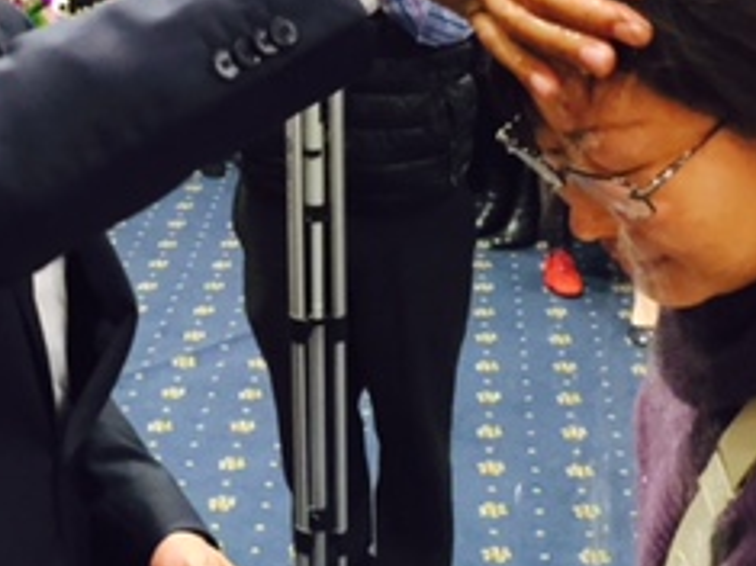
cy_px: 161
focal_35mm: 79
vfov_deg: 18.6
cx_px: 228
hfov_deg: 24.6
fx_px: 1724
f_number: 2.2
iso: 125
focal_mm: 4.15
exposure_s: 1/4
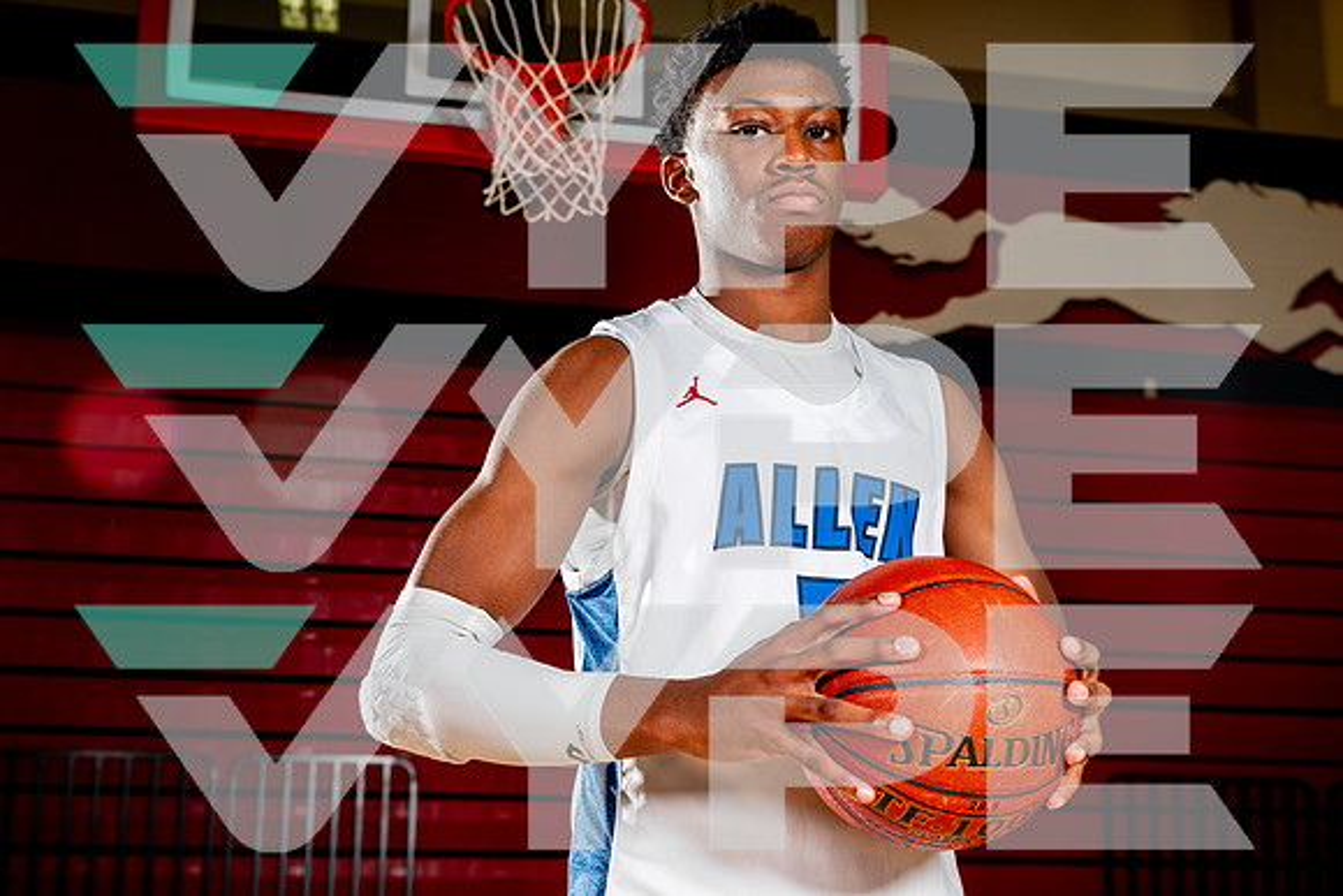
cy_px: 448
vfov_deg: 28.1
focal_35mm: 48
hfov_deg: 41.1
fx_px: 1791
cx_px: 672
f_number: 5.6
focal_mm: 48
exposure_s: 1/125
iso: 100
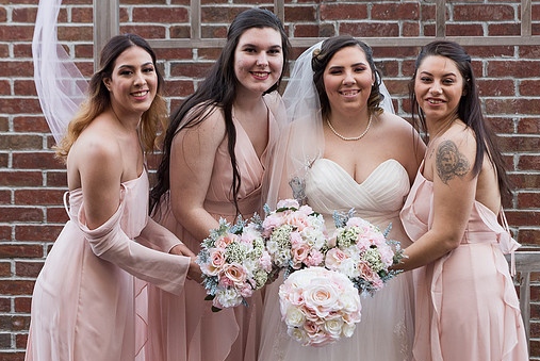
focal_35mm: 110
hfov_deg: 18.6
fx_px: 1651
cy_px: 215
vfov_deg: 12.5
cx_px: 269
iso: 320
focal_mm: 45
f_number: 3.5
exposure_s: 1/200
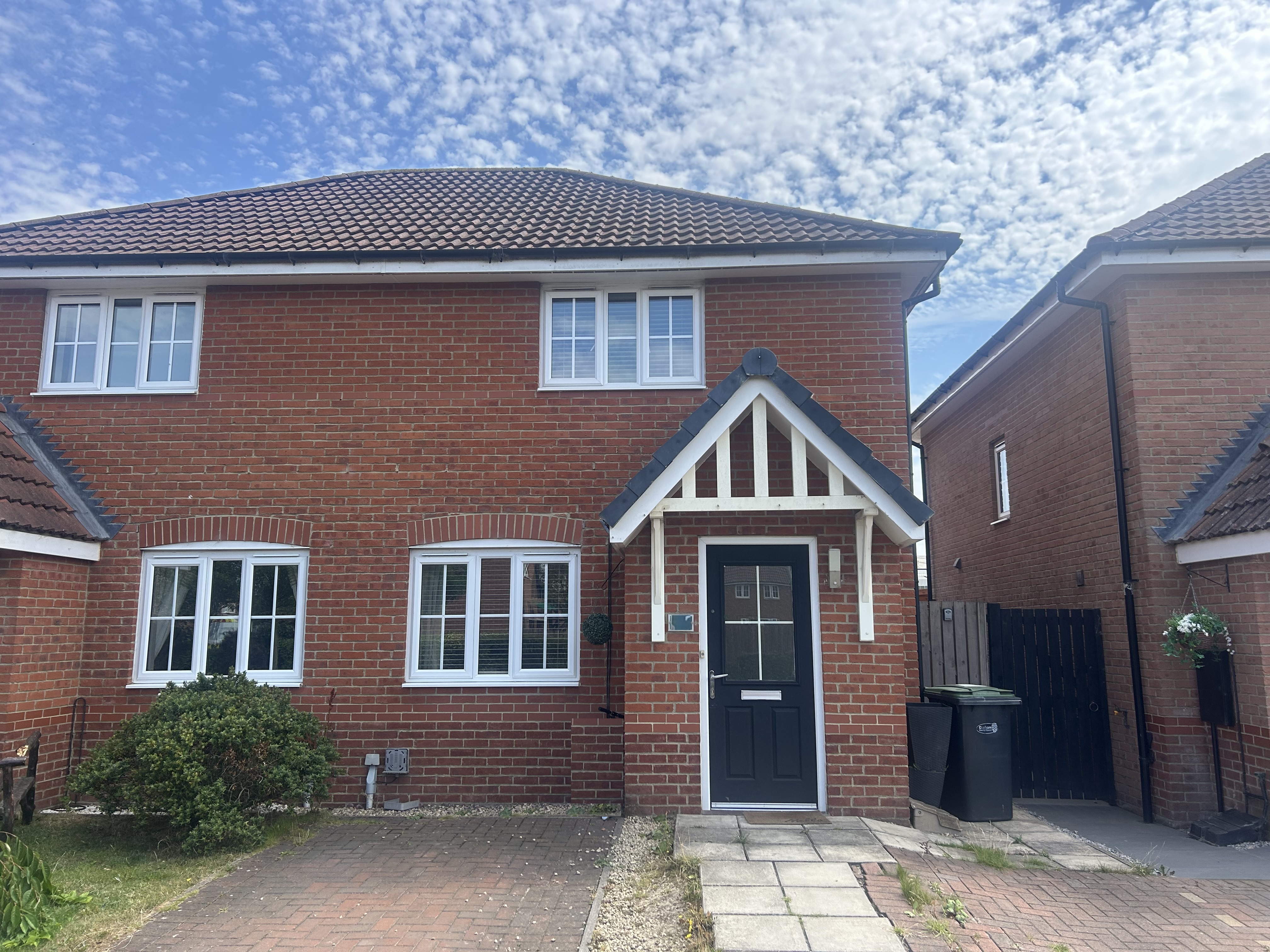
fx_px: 954
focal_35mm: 26
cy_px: 476
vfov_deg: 53.1
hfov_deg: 67.3
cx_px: 635
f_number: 1.5
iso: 50
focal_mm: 5.7
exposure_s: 1/2165
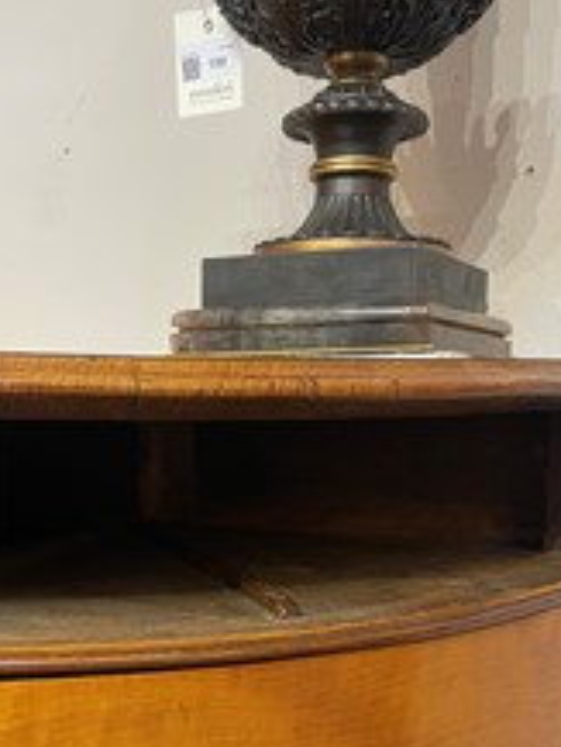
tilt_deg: -9.3
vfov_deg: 39.8
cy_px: 578
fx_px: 993
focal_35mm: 46
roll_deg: +0.4
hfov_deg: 31.5
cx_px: 231
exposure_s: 1/50
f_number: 1.6
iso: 125
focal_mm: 5.1
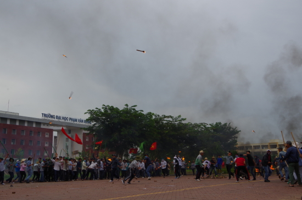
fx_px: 301
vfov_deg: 36.7
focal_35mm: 36
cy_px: 100
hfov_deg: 53.2
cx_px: 151
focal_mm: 24
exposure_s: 1/125
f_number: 11
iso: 200
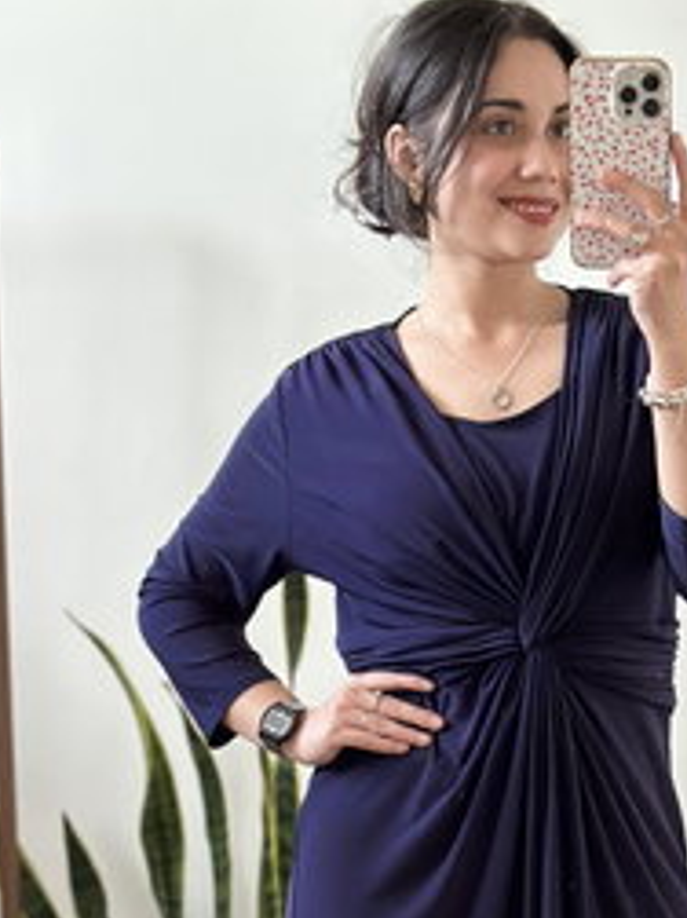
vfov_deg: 18.8
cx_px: 555
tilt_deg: -21.3
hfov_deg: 14.4
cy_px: 905
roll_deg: -0.4
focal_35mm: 102
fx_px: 2701
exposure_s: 1/40
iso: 400
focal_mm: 6.86
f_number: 1.78
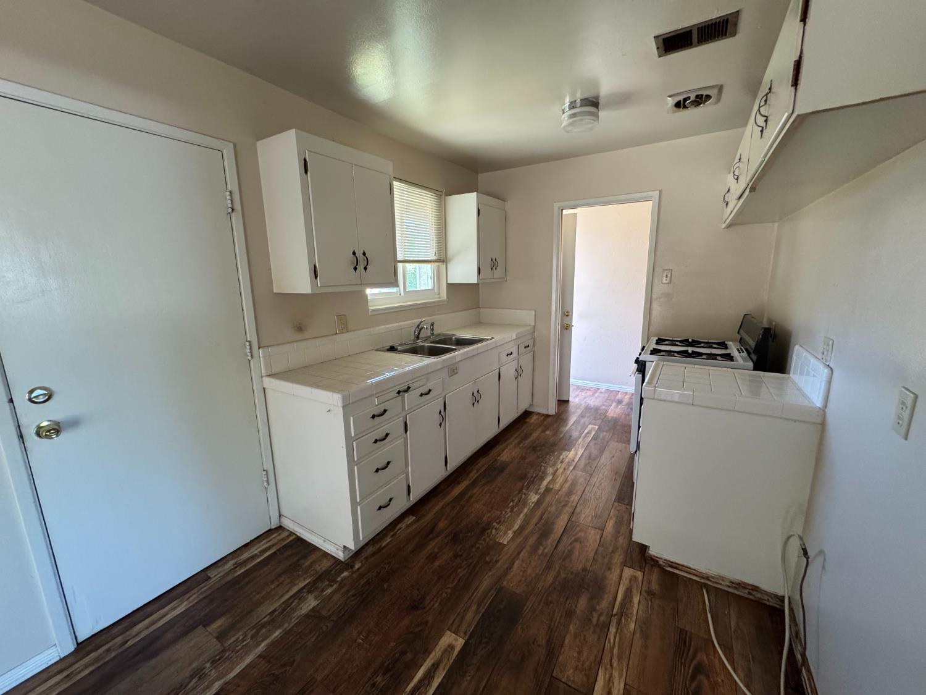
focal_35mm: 14
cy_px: 348
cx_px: 463
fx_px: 375
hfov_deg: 102.1
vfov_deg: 85.7
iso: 250
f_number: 2.2
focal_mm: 2.22
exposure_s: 1/99
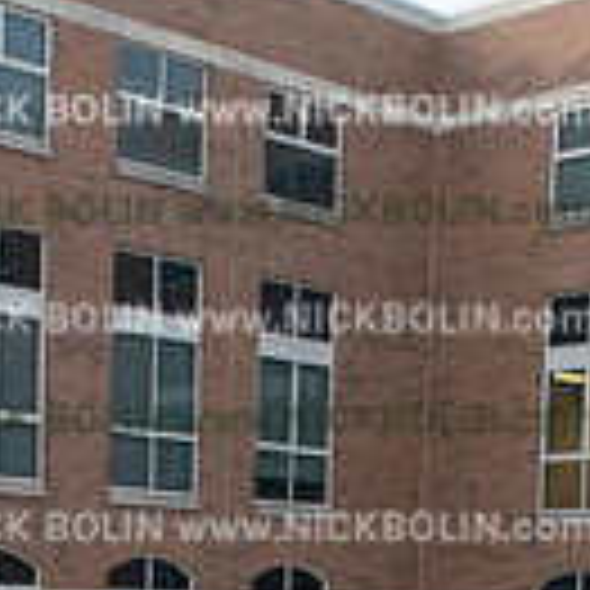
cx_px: 248
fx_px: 1735
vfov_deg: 17.6
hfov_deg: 19.3
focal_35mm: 90
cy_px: 840
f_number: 3.5
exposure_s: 1/1600
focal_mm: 24
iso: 3200
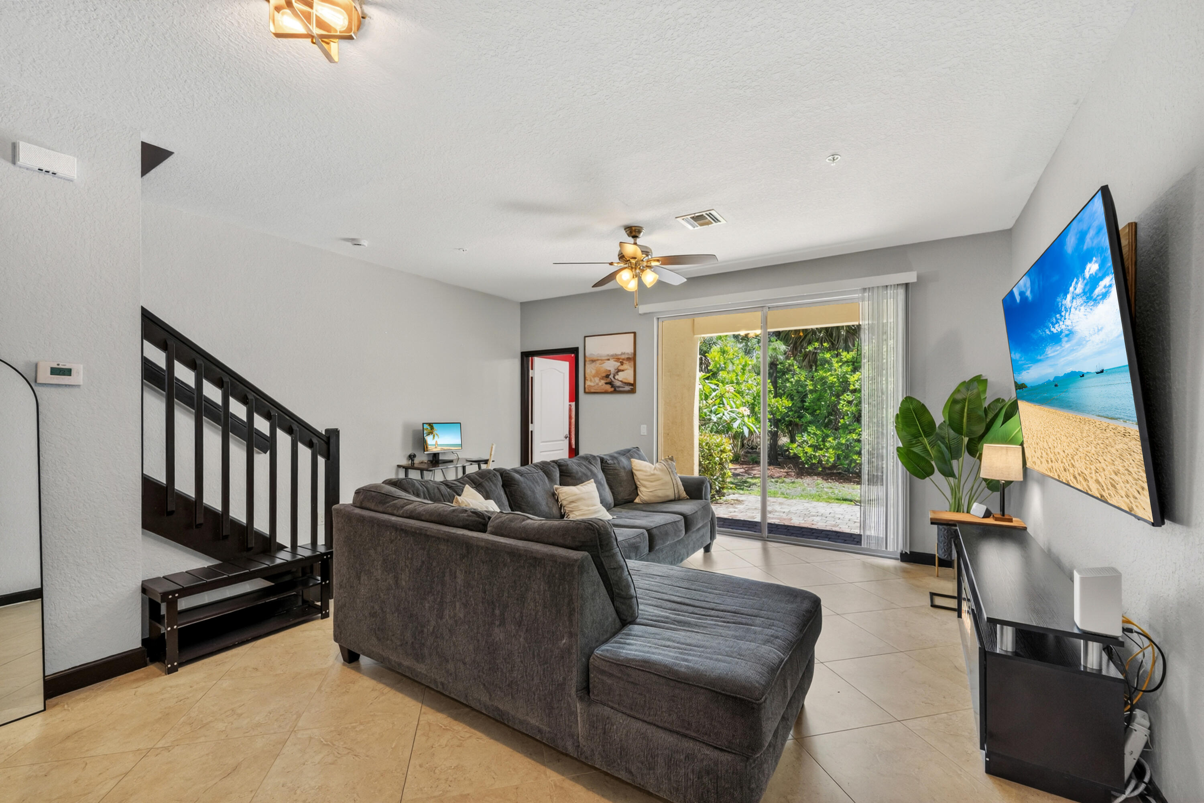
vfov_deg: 81.2
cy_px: 402
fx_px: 468
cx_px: 602
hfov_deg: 104.3
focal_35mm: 14
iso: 250
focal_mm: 14
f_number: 9
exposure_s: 1/1.67
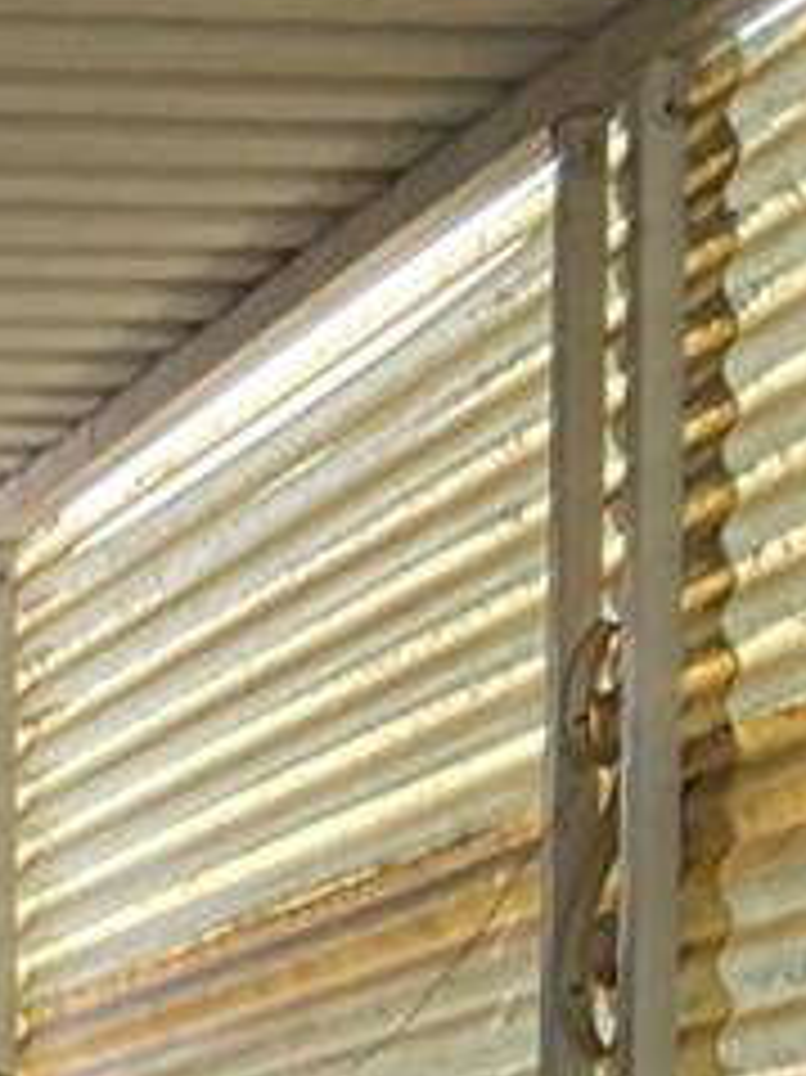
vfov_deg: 10.2
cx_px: -1119
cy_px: 2008
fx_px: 5655
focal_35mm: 182
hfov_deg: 7.6
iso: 40
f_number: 1.8
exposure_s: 1/122
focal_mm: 3
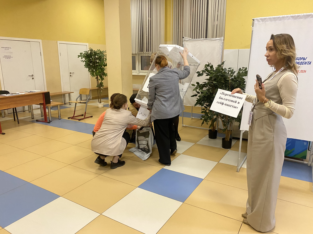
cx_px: 156
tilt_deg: -12.7
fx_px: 235
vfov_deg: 53.1
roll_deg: +0.4
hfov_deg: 67.3
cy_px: 117
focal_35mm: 26
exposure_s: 1/50
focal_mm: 4.25
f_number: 1.8
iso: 250
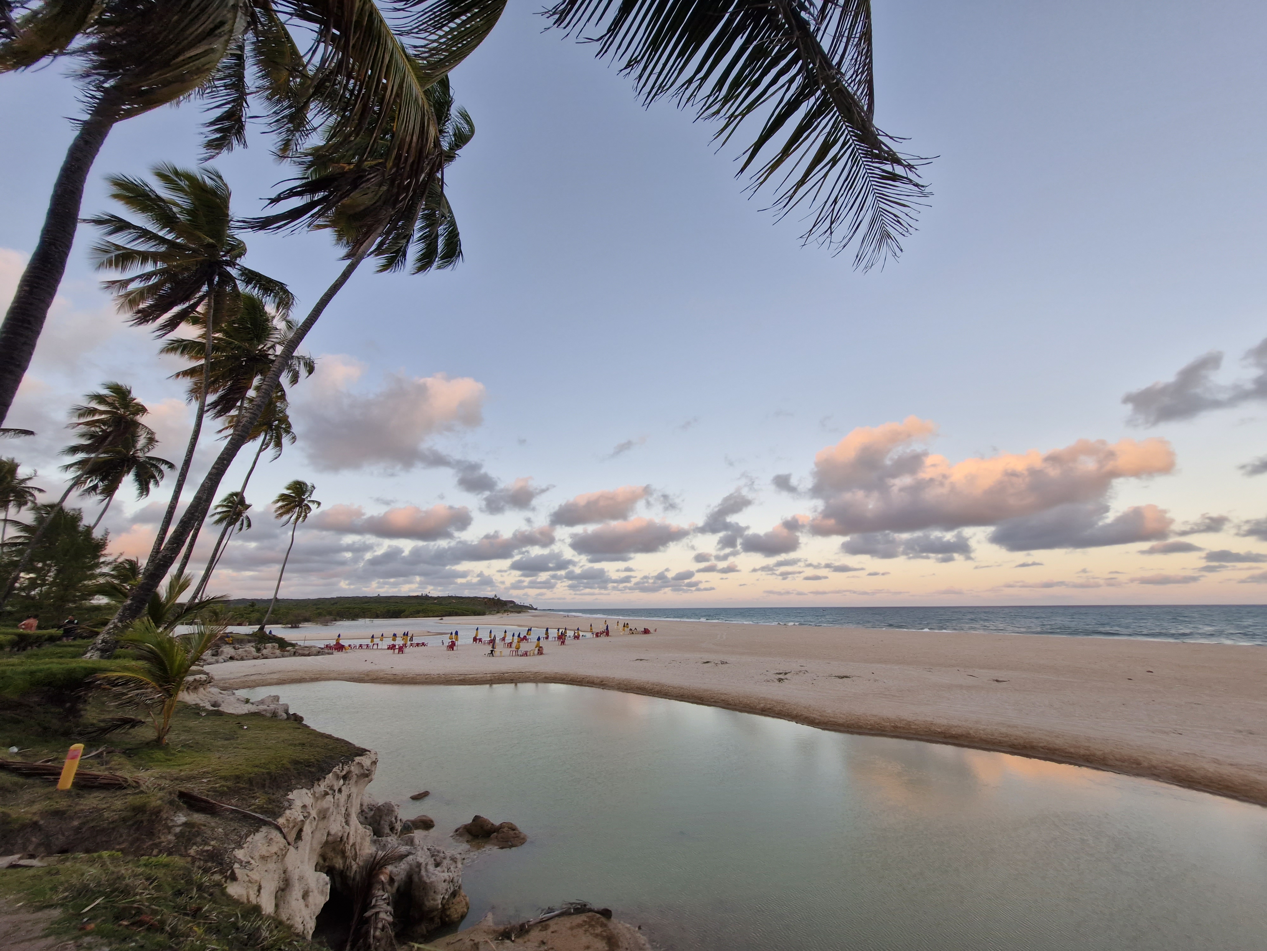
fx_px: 476
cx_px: 634
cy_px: 476
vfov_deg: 89.9
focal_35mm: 13
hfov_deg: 106.2
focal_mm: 1.74
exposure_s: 1/201
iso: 50
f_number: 2.2
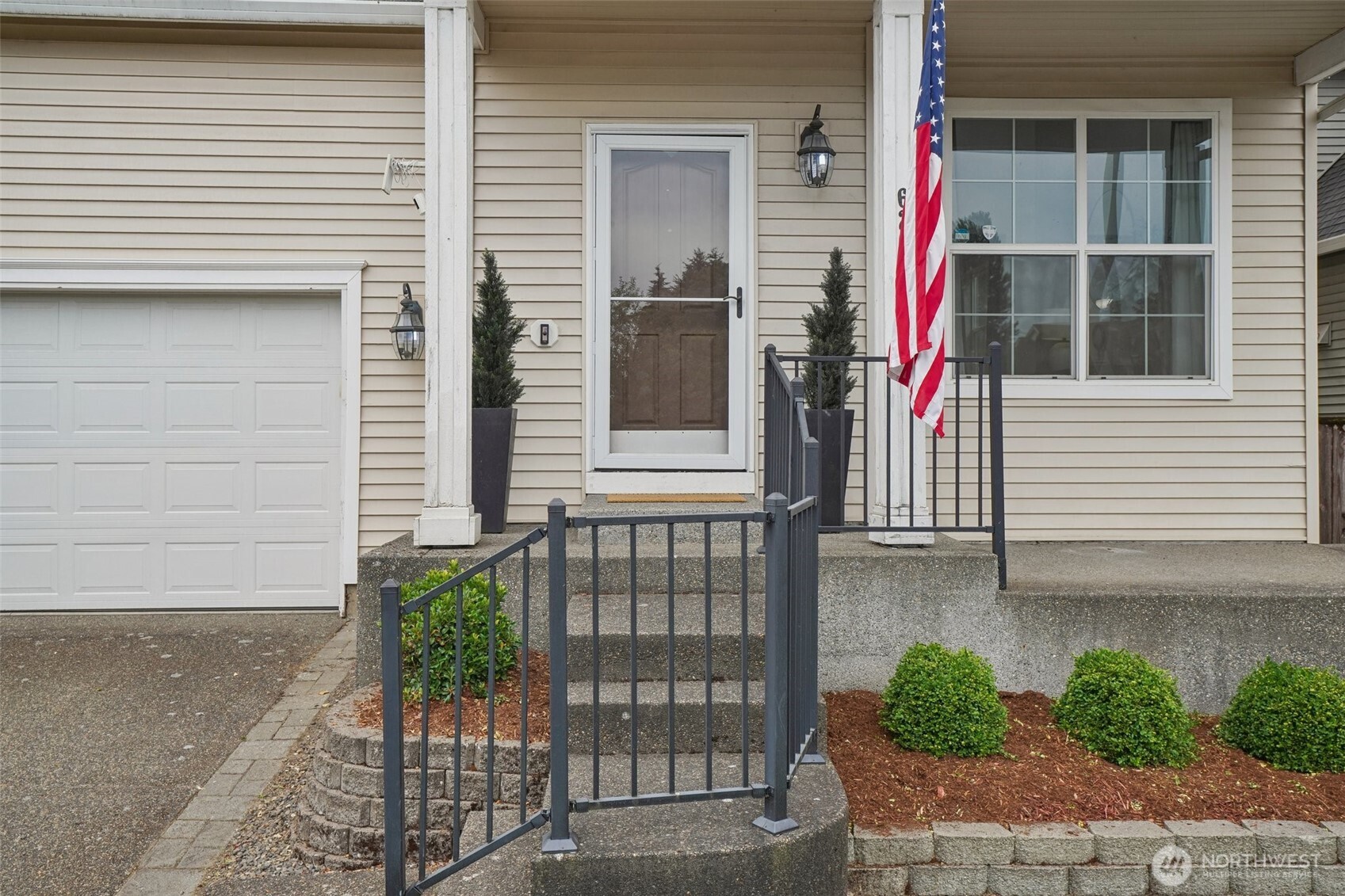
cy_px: 448
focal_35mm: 30
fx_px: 1121
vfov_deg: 43.6
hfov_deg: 61.9
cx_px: 672
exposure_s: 1/500
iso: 400
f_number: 8
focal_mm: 30
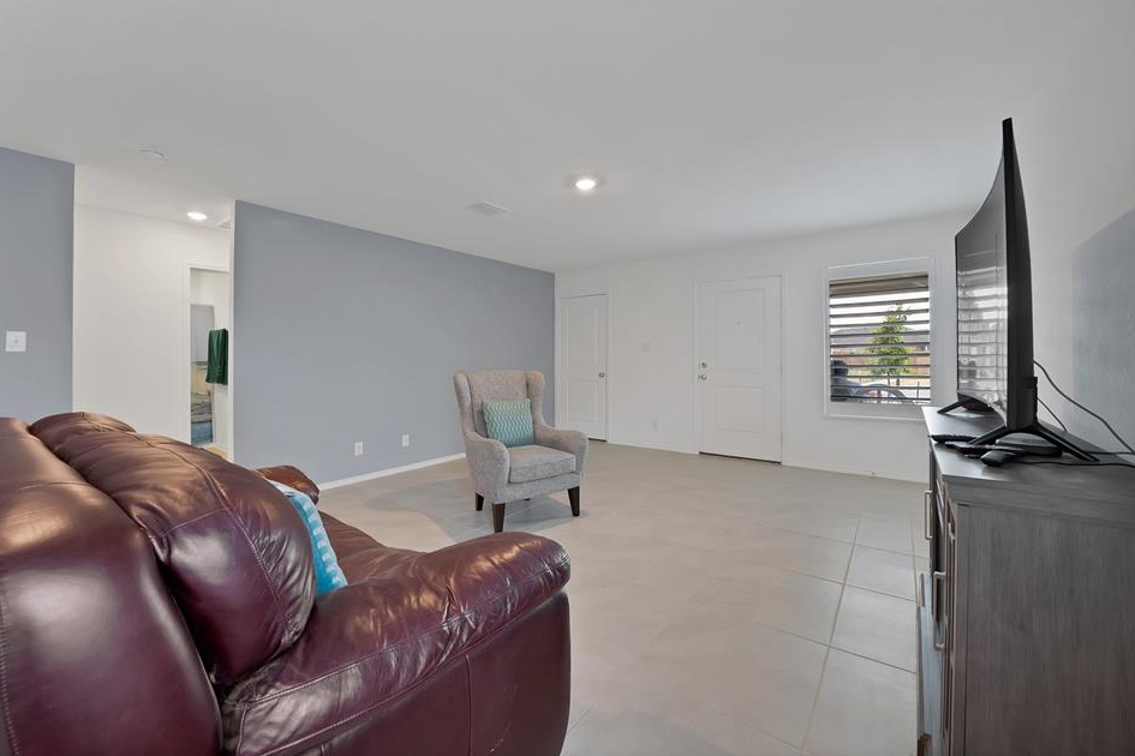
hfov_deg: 108.3
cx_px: 571
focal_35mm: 13
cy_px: 352
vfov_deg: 85.3
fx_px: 410
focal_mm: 12
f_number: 9
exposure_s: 1/1.25
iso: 400
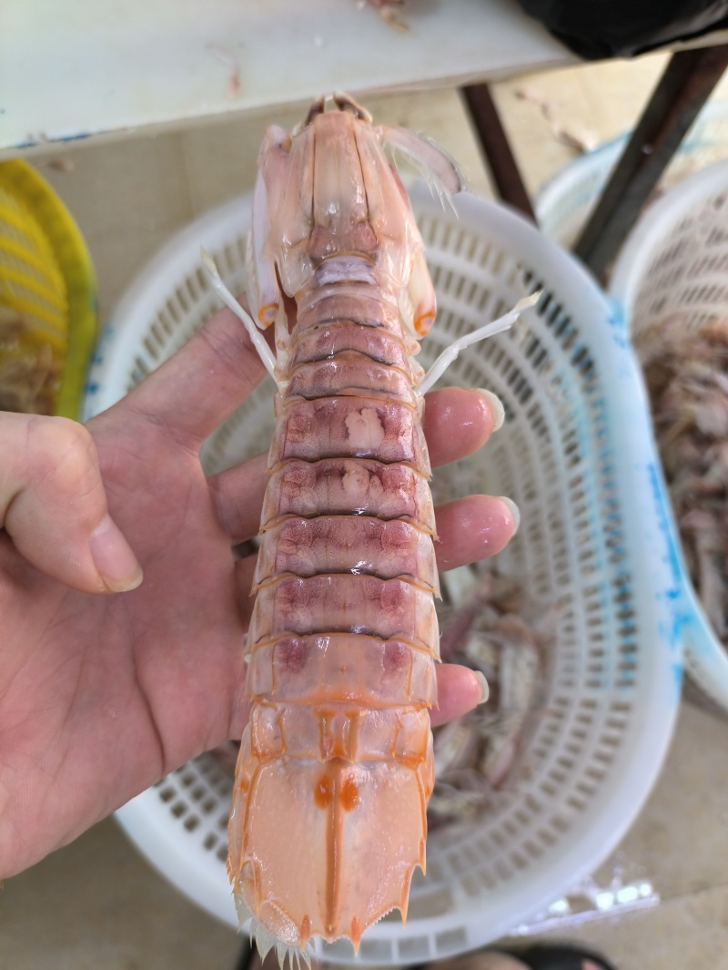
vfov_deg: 73.9
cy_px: 485
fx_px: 644
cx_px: 364
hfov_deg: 58.9
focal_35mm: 23
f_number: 1.79
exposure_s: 1/50
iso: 394
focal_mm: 4.69
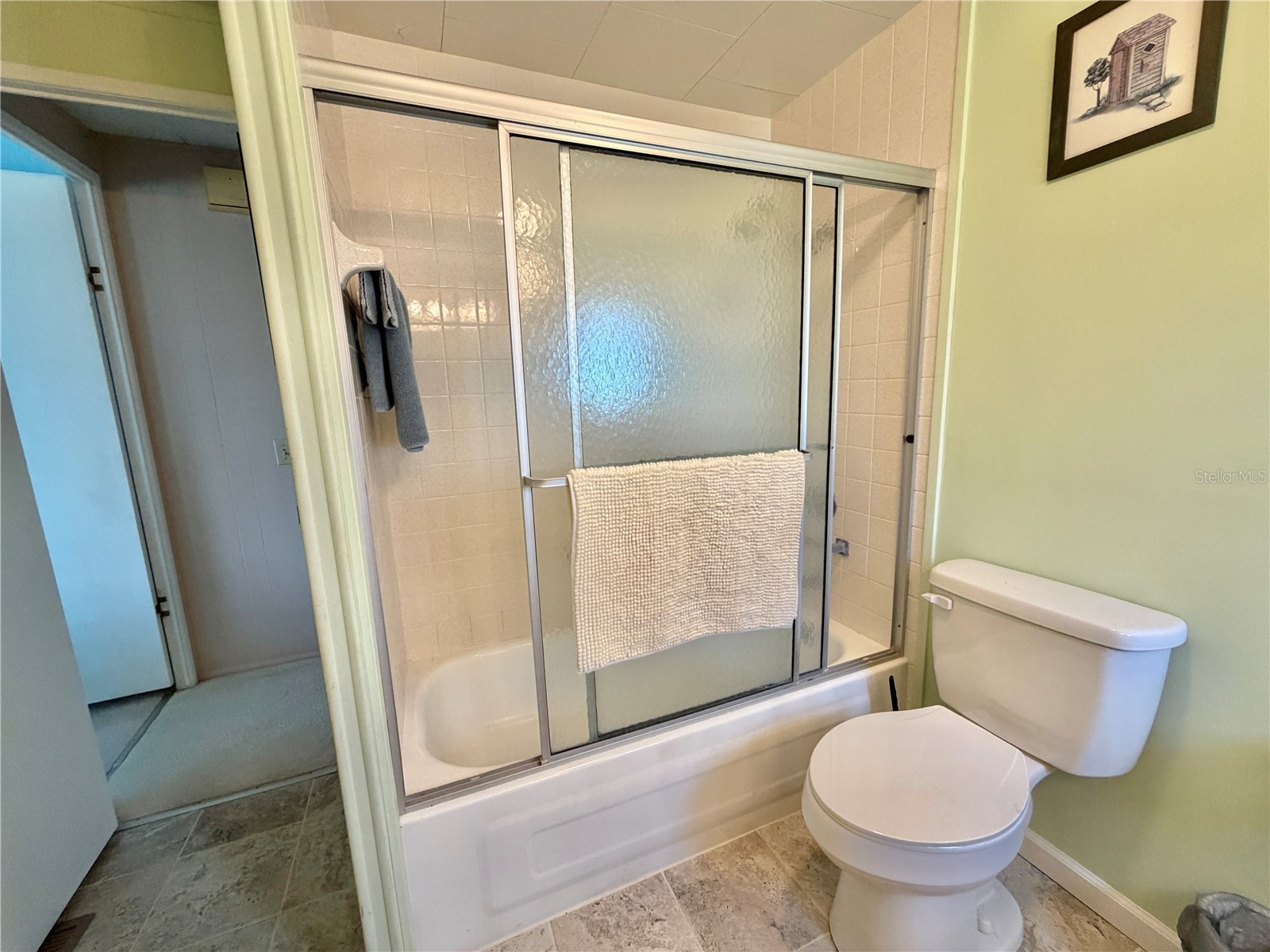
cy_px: 476
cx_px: 635
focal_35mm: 14
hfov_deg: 102.1
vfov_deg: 85.7
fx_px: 514
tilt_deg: -9.7
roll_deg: +2.2
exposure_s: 1/120
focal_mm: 2.22
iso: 250
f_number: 2.2
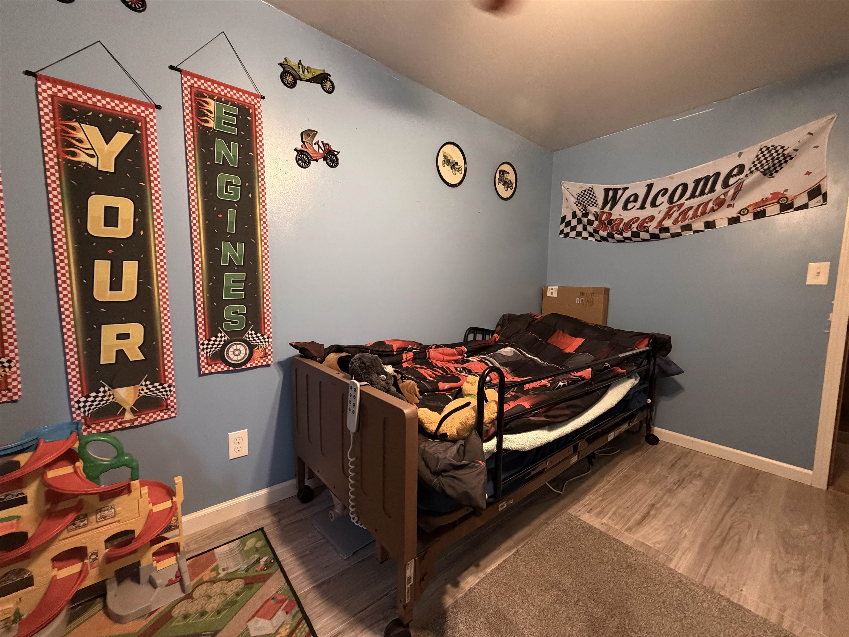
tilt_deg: -4.9
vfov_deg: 85.7
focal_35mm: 14
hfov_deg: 102.1
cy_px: 318
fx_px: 343
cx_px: 424
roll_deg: -0.1
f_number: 2.2
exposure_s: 1/60
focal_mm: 2.22
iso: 500
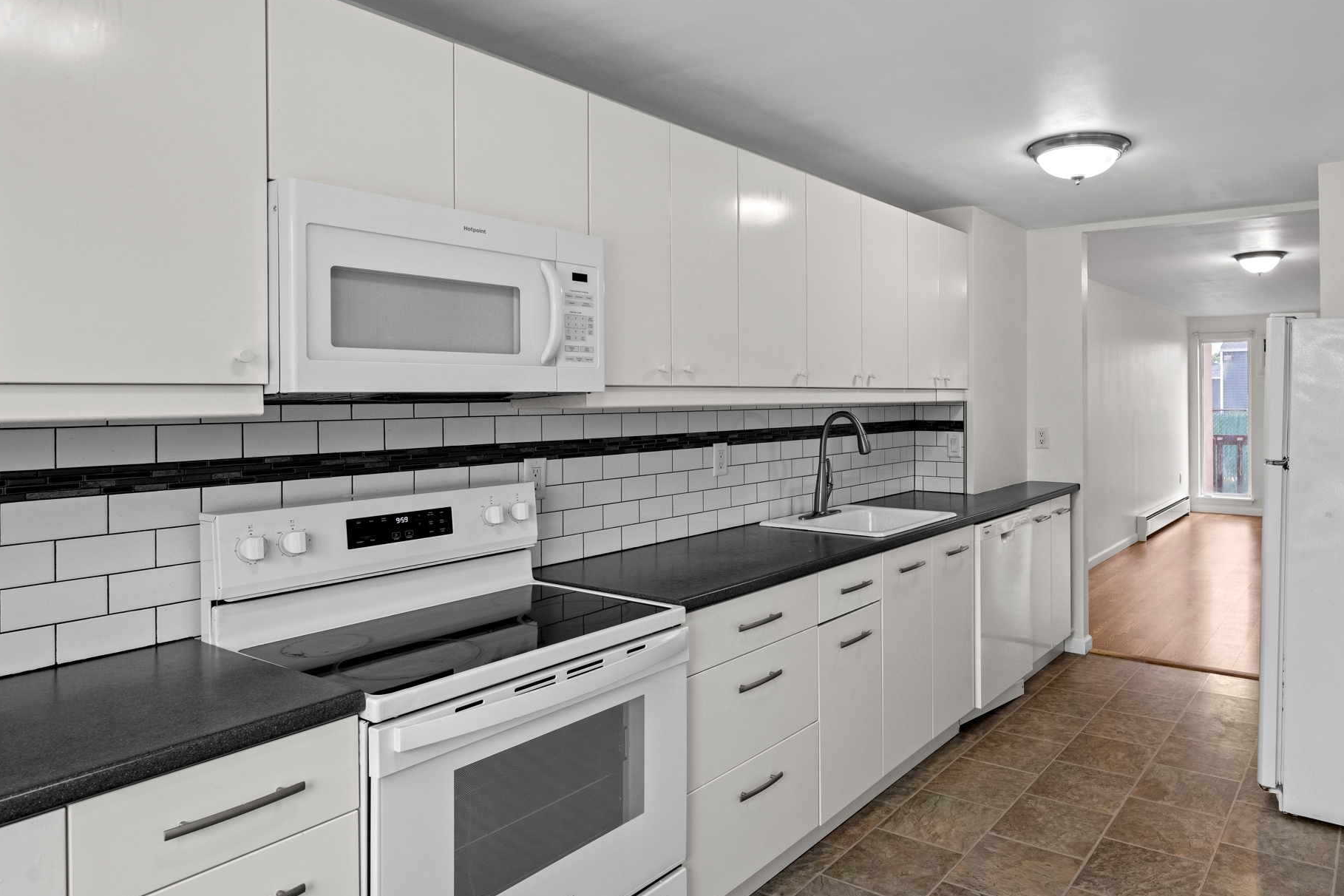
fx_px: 847
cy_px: 394
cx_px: 857
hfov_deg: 75.2
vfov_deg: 55.6
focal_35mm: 23
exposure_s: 1/5
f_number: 9
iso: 320
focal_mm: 16.5
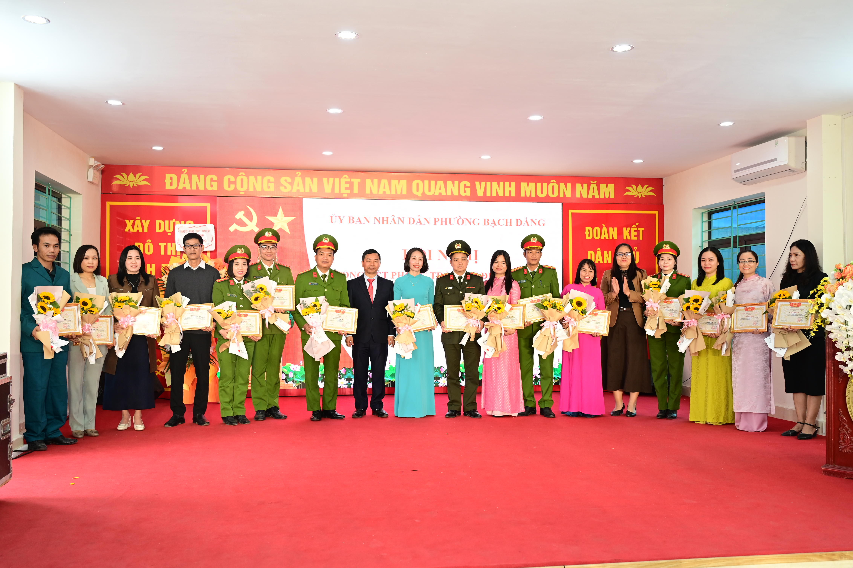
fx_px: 758
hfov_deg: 58.7
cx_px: 426
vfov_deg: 41.1
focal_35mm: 32
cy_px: 284
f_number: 4
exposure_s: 1/160
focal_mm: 32
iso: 800
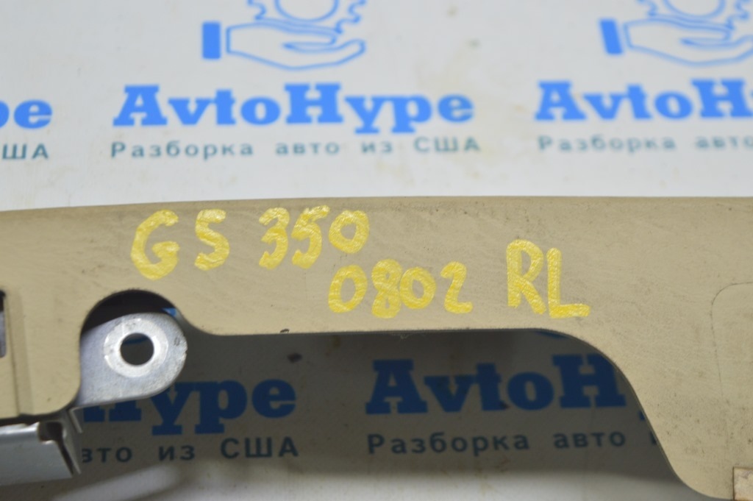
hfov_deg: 24.6
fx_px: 1724
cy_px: 250
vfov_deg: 16.5
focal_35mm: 82
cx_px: 376
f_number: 5.6
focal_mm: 55
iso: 400
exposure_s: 1/20
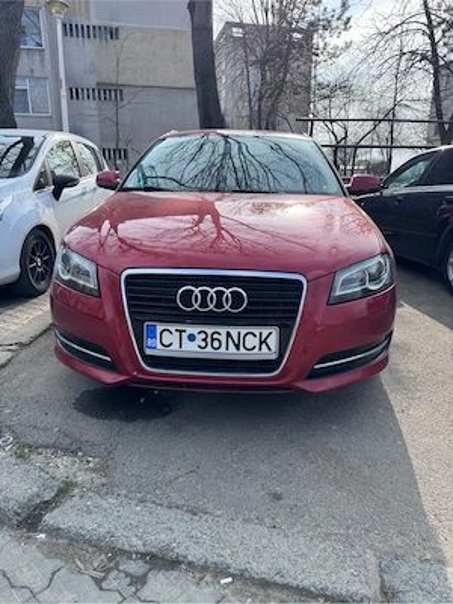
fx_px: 419
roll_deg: +1.2
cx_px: 226
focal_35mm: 24
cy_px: 302
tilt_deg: -14.6
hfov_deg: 56.8
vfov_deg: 71.6
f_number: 1.78
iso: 80
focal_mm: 6.76
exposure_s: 1/1980
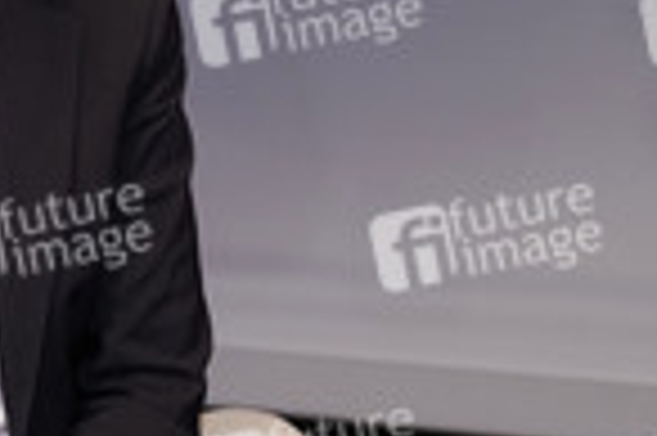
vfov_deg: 9.4
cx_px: -83
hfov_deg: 13.8
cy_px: 126
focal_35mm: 145
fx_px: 2643
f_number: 5.6
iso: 2000
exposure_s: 1/125
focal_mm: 47
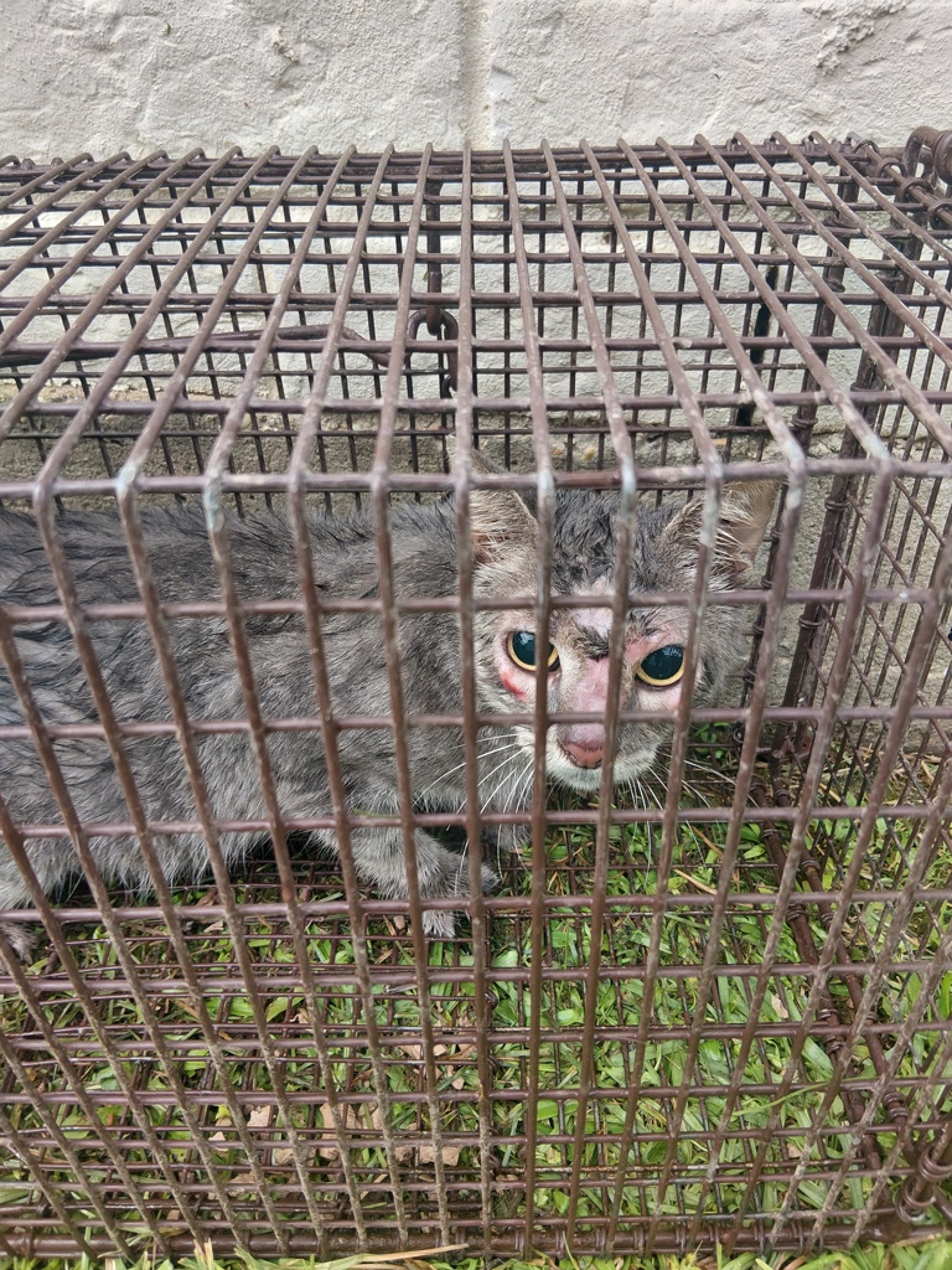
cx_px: 476
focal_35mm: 26
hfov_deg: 53.1
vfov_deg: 67.3
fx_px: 953
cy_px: 635
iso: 25
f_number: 1.8
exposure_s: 1/100
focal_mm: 3.86
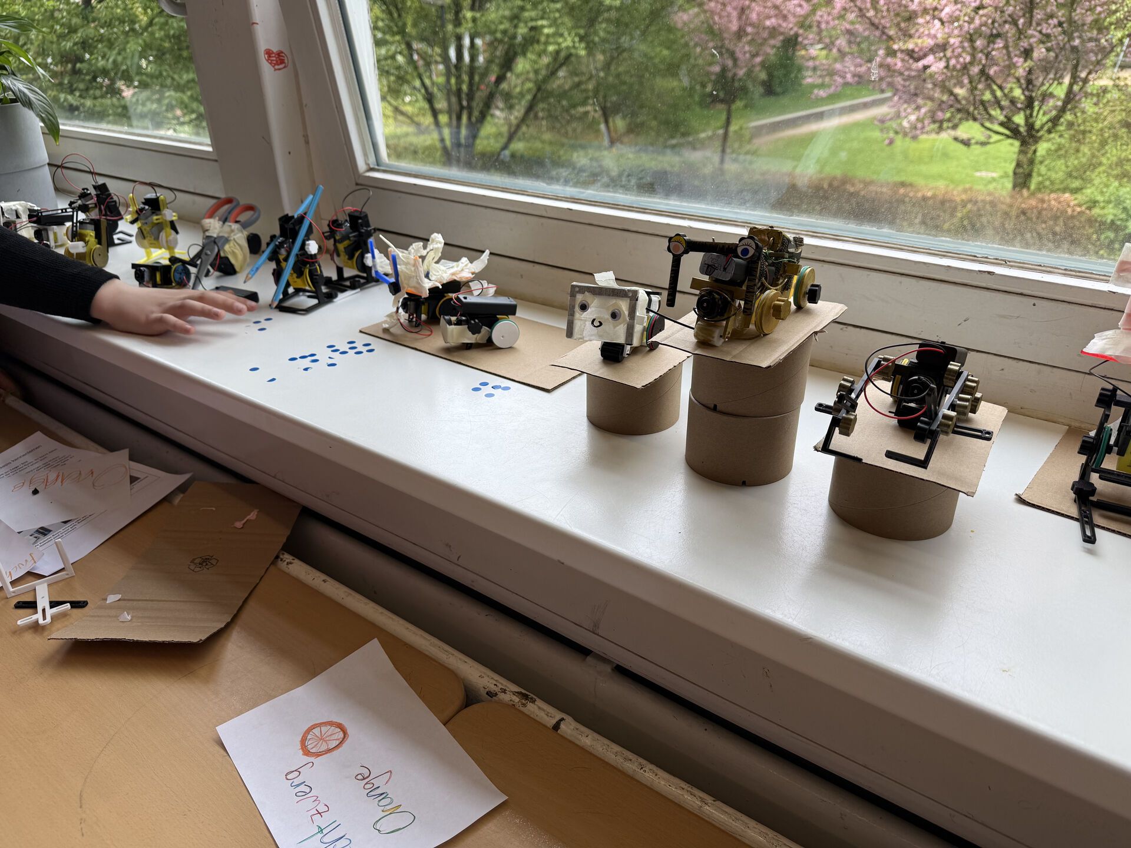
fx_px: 784
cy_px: 424
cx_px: 566
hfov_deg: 71.6
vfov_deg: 56.8
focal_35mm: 24
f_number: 1.78
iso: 80
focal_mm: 6.76
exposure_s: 1/504
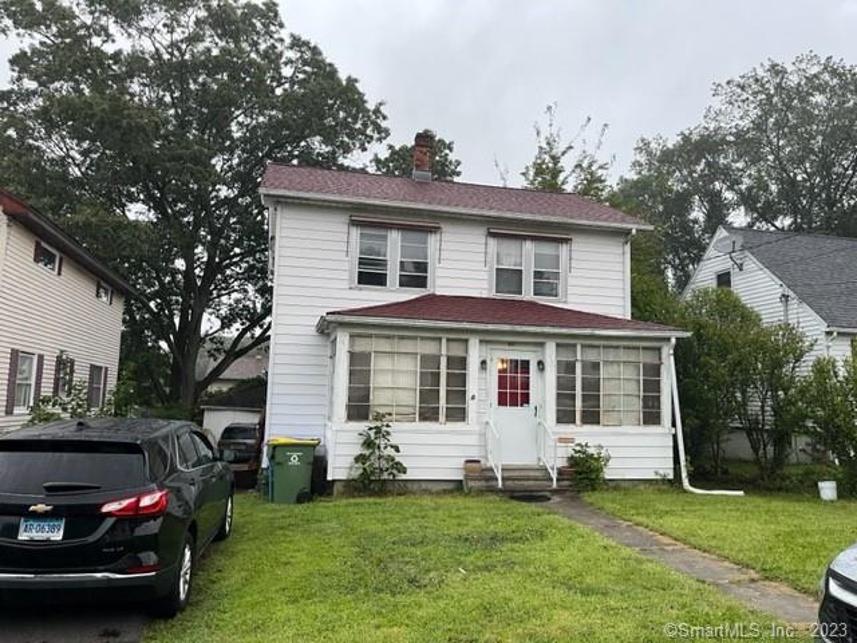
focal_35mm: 26
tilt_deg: +6.8
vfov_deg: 53.1
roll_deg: -0.7
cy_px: 322
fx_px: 644
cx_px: 428
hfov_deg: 67.3
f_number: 1.6
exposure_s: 1/76
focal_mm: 5.1
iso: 125
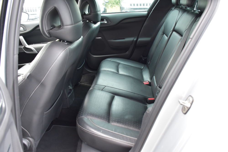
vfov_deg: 43.6
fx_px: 190
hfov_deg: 61.9
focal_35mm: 30
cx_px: 114
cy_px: 76
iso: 720
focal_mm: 20
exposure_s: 1/60
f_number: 4
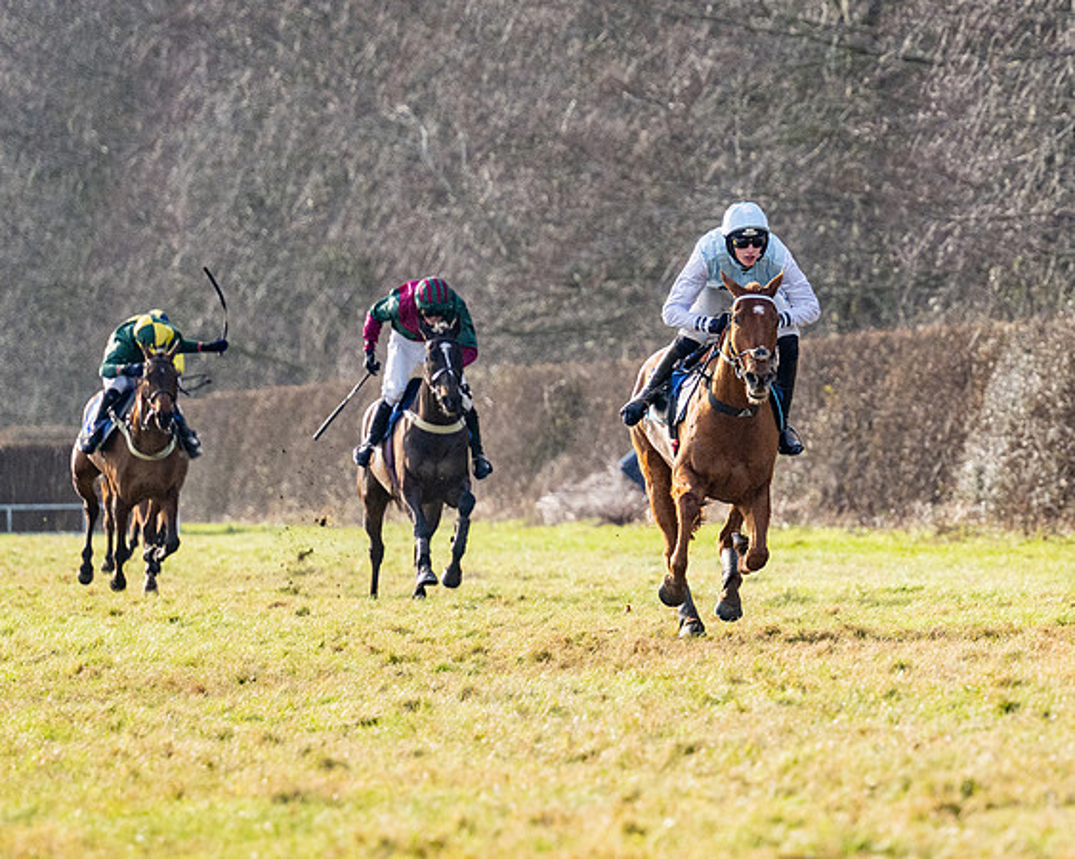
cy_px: 406
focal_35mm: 431
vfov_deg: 3.6
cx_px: 975
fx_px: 13701
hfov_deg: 4.5
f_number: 4
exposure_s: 1/4000
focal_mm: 210
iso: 800
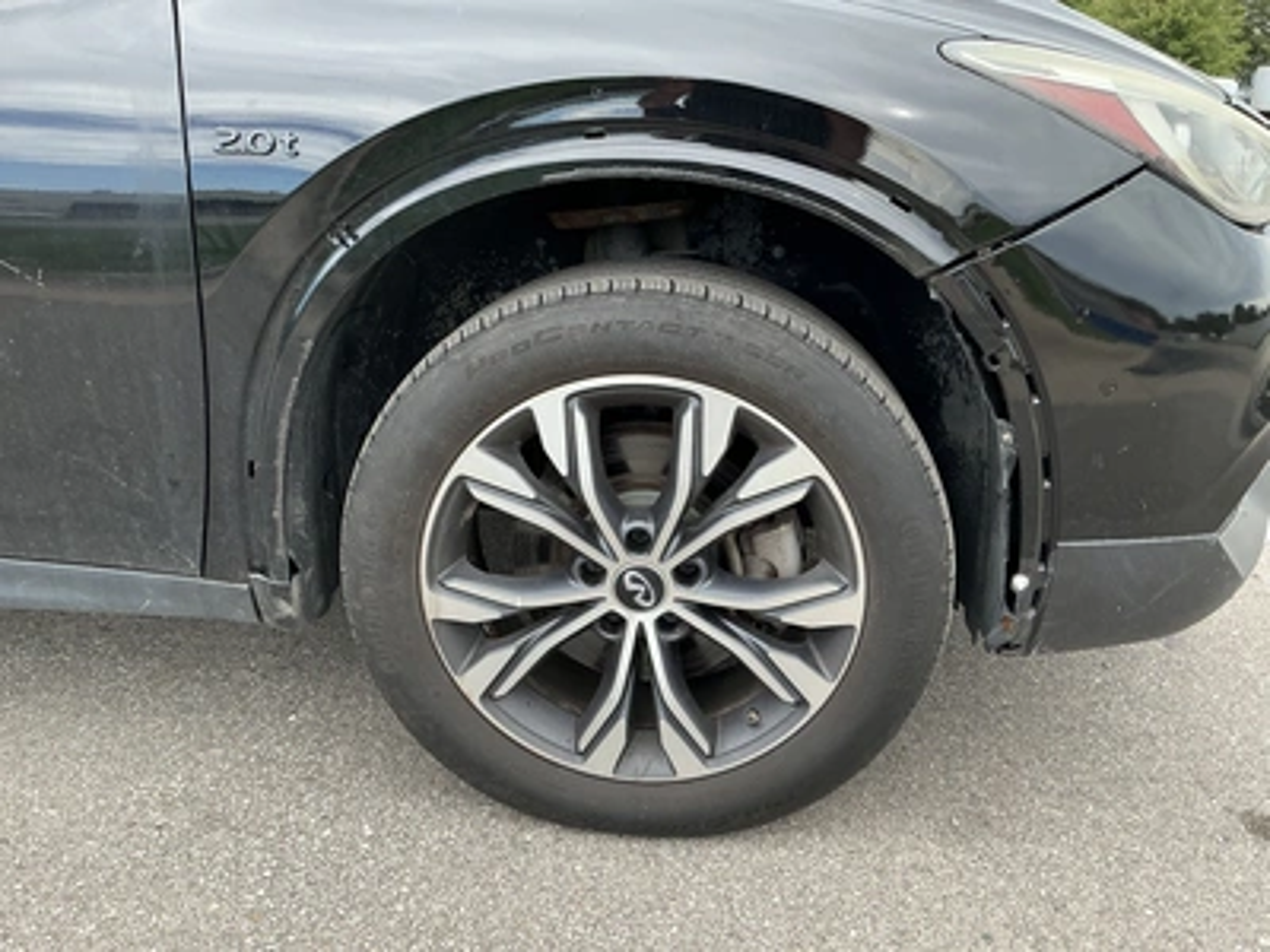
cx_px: 635
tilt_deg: -16.5
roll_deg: +2.2
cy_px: 476
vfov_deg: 49.7
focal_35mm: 28
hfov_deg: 63.4
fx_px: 1027
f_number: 1.8
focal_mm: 3
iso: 20
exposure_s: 1/162
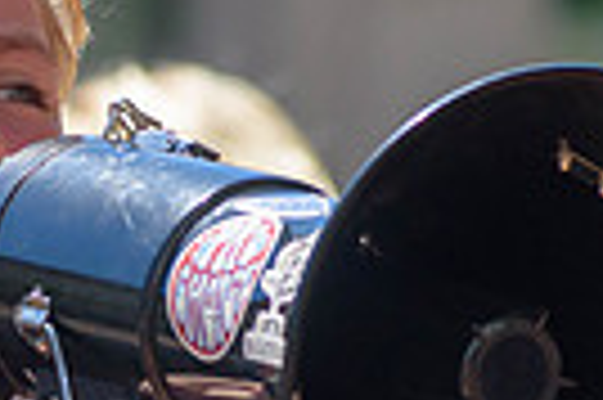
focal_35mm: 1074
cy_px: 384
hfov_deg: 1.9
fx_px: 17967
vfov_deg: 1.3
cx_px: -76
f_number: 5
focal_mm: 165
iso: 400
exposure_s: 1/1600
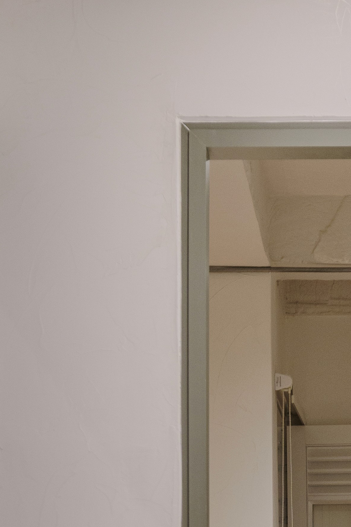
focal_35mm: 119
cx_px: 99
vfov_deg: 16.4
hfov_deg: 11.5
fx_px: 1741
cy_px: 650
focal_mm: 35
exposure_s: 1/40
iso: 1250
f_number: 4
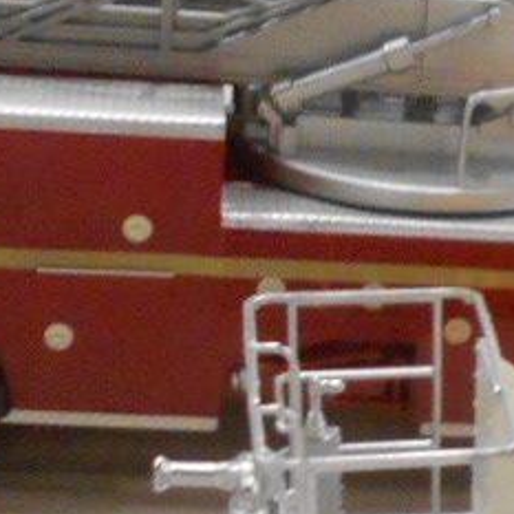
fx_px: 2654
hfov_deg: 10.5
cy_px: 375
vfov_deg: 11.0
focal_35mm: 158
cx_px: 889
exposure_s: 1/25
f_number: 3.2
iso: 400
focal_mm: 4.6
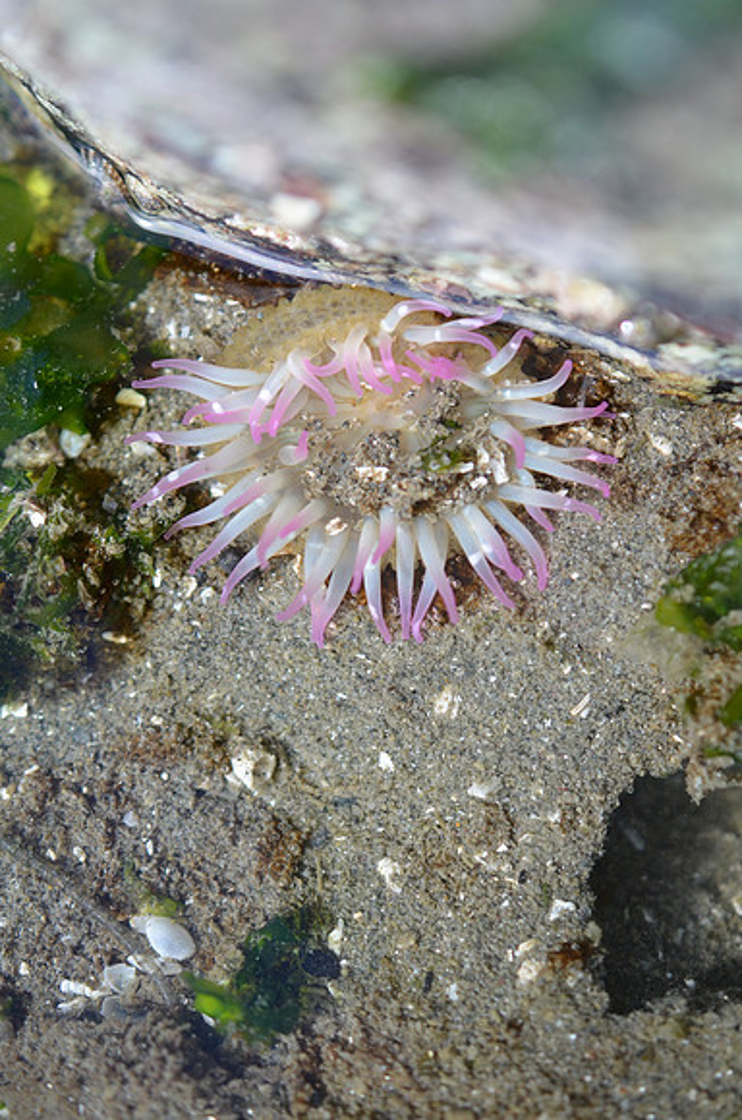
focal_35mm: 60
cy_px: 560
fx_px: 1864
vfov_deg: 33.5
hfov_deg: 22.5
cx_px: 371
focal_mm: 40
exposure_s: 1/1000
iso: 400
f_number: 4
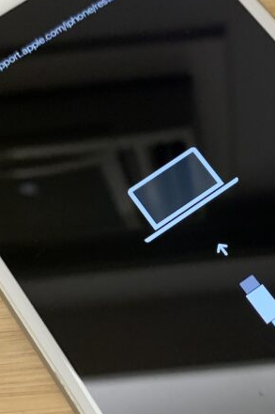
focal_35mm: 63
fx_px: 722
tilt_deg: -70.5
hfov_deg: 21.4
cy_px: 263
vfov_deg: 31.7
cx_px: 197
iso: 200
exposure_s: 1/50
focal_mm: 4.25
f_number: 1.8
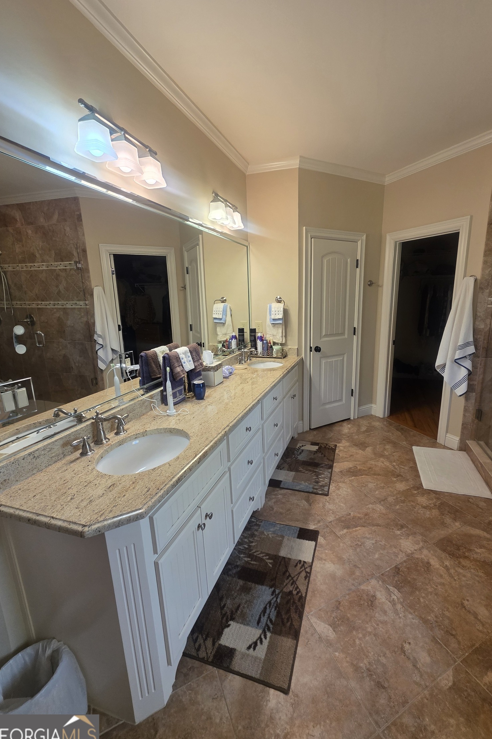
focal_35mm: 14
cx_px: 271
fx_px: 287
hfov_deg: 80.9
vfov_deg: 104.3
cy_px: 370
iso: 125
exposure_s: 1/120
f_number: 1.9
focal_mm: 2.2
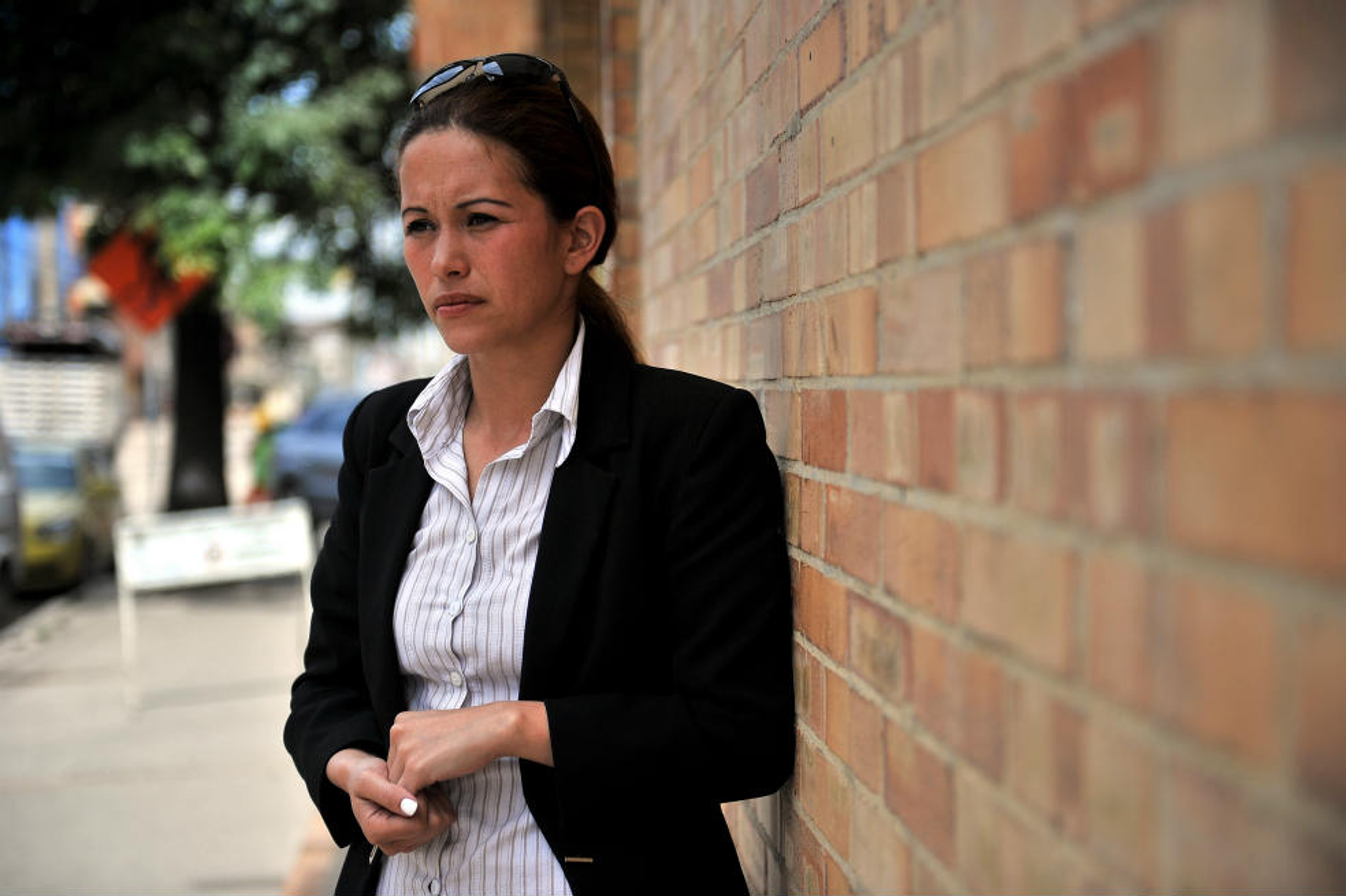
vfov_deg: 21.9
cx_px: 673
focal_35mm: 62
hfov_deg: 32.4
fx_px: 2317
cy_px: 448
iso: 250
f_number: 2.8
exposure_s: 1/4000
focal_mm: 62
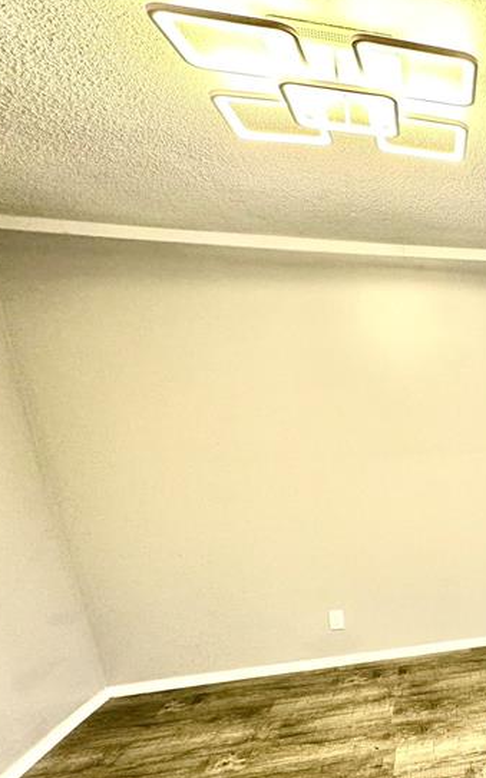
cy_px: 543
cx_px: 621
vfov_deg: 64.1
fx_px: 594
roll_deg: -0.3
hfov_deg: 33.5
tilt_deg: -15.5
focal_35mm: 28
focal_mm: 2.22
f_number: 2.2
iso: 200
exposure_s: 1/60
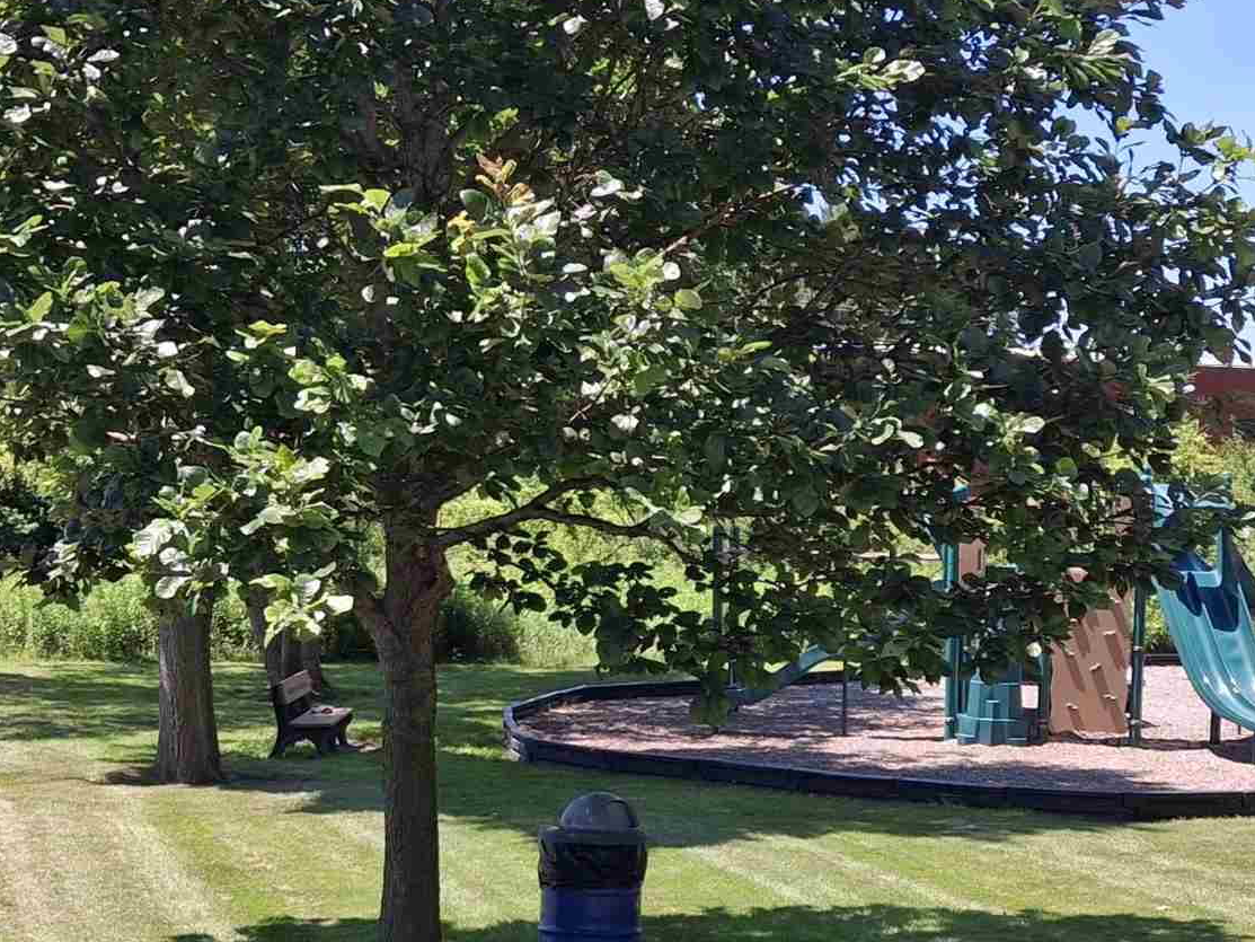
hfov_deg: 27.6
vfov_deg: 20.7
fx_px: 2502
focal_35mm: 69
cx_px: 989
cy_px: 924
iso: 25
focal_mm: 4.69
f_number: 1.8
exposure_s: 1/668
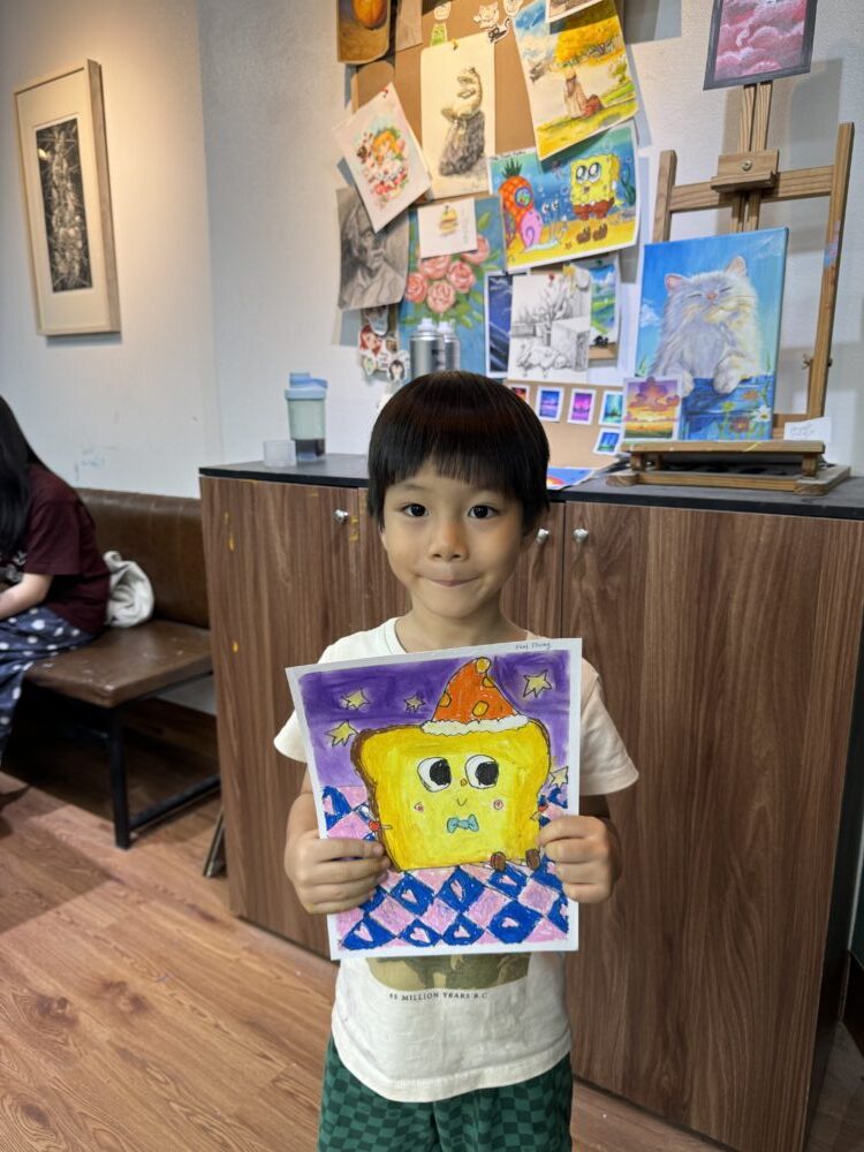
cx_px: 432
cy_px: 576
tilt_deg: -11.6
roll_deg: +0.5
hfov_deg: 56.8
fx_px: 799
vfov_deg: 71.6
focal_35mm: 24
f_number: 1.78
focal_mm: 6.76
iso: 100
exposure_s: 1/100
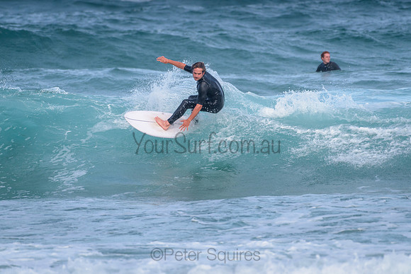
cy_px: 107
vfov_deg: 2.2
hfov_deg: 3.4
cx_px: 216
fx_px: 6997
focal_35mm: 613
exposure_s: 1/2000
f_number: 5.6
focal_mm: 500
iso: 280
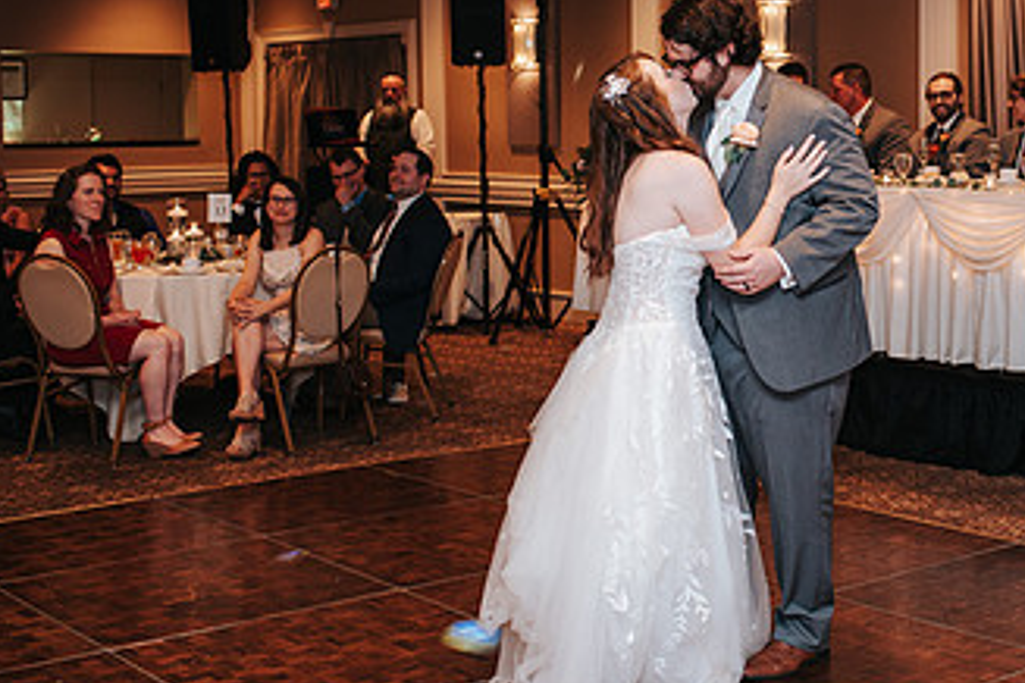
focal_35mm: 64
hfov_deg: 30.6
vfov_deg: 21.2
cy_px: 249
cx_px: 821
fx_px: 1822
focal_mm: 35
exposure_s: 1/160
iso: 1000
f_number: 2.8
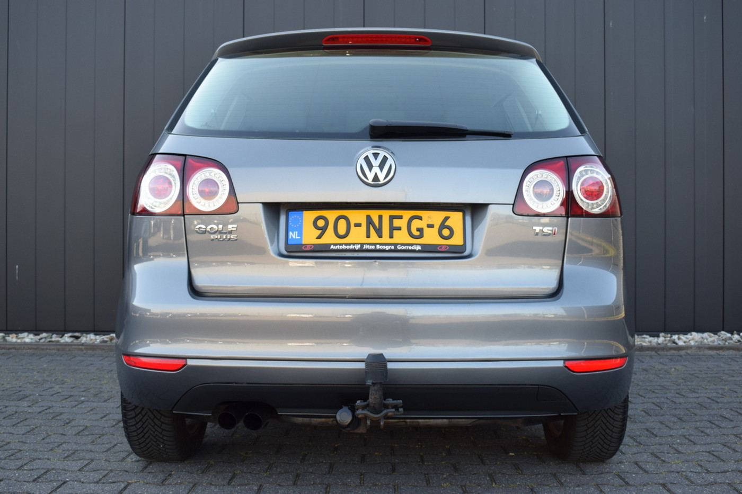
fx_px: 804
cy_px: 247
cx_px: 371
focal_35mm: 39
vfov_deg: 34.2
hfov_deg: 49.6
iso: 400
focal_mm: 26
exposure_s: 1/160
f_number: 6.3
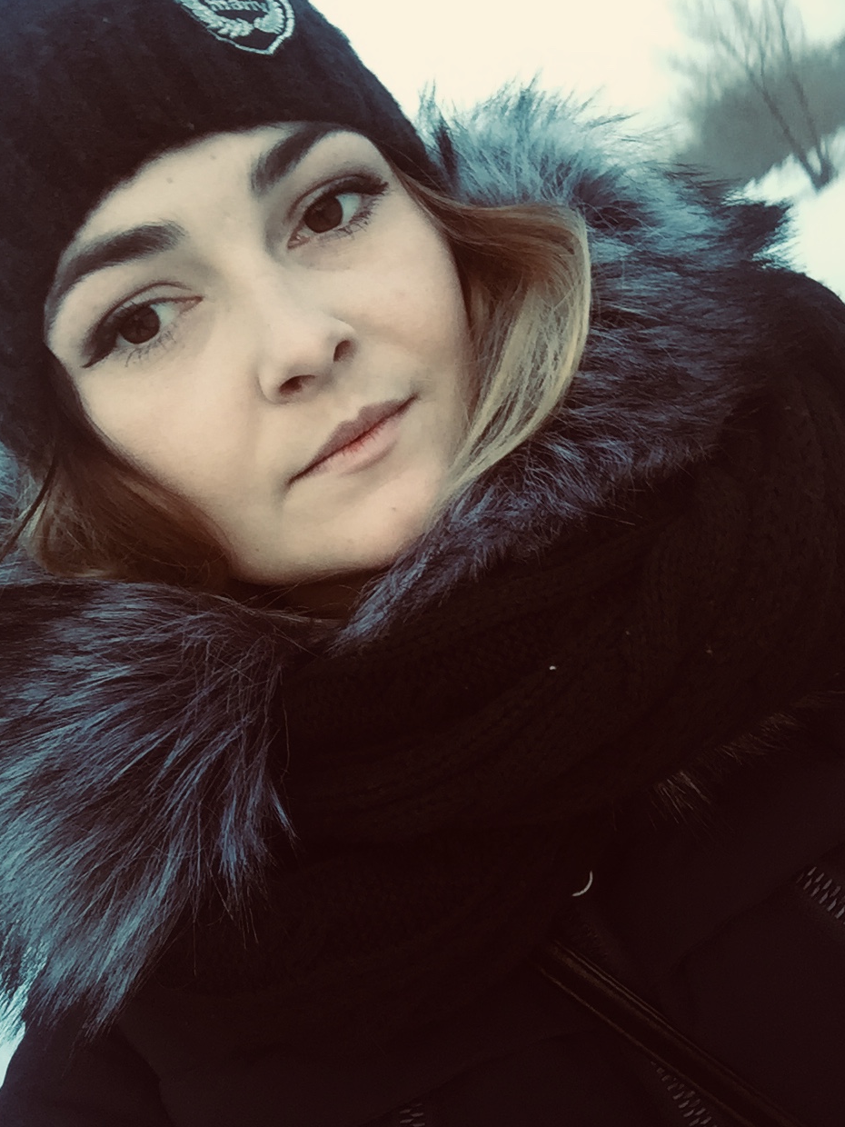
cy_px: 552
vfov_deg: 56.8
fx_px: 1042
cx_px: 425
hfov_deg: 44.2
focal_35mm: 32
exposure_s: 1/33
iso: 64
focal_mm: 2.65
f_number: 2.2
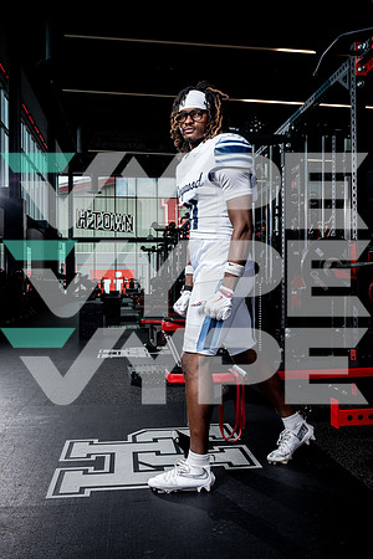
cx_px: 186
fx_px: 513
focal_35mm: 33
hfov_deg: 40.0
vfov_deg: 57.2
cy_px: 280
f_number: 9
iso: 640
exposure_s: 1/250
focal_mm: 33
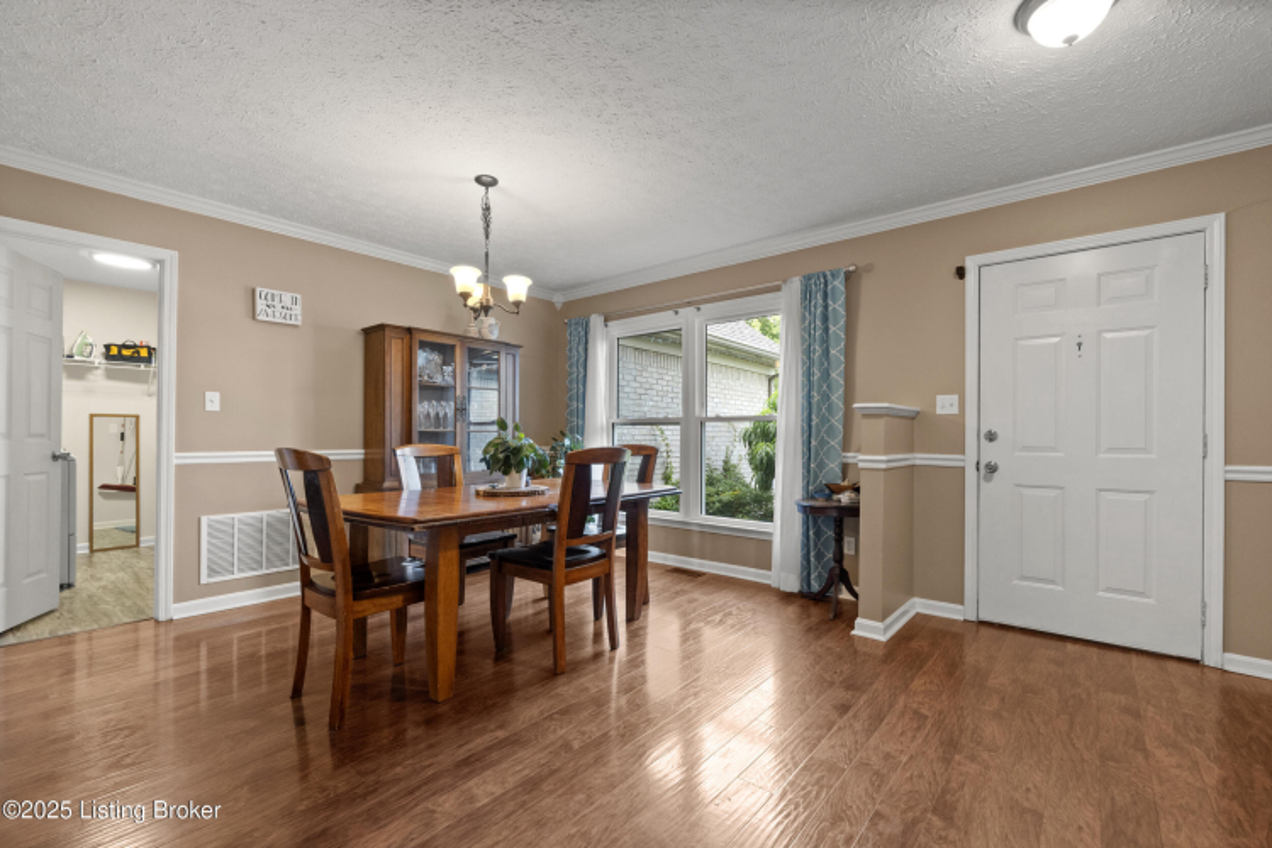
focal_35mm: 15
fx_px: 530
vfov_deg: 77.3
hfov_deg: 100.4
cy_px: 424
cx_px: 636
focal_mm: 10
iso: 400
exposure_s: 1/5
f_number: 8
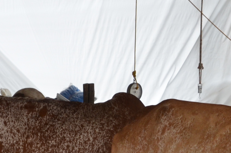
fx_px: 864
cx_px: 180
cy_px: 169
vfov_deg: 10.0
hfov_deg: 15.1
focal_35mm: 135
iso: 800
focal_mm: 26
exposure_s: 1/125
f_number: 5.6
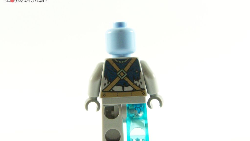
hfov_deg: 20.7
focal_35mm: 103
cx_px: 125
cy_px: 81
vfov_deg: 11.8
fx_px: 683
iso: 400
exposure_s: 1/60
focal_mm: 15.6
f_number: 4
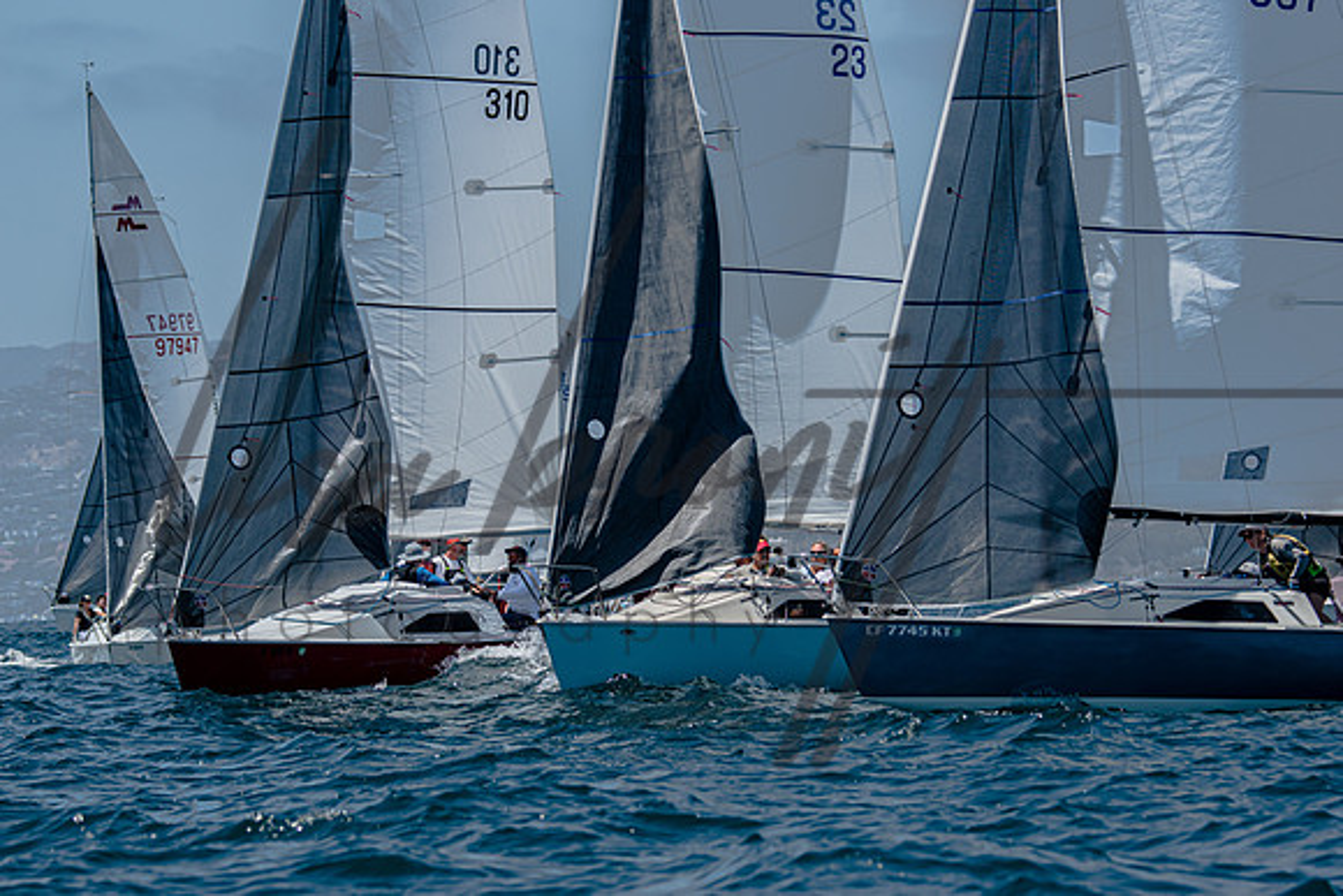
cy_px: 448
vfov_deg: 5.6
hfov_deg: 8.3
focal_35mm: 248
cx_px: 672
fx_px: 9235
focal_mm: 165
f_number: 5
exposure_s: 1/2000
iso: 200
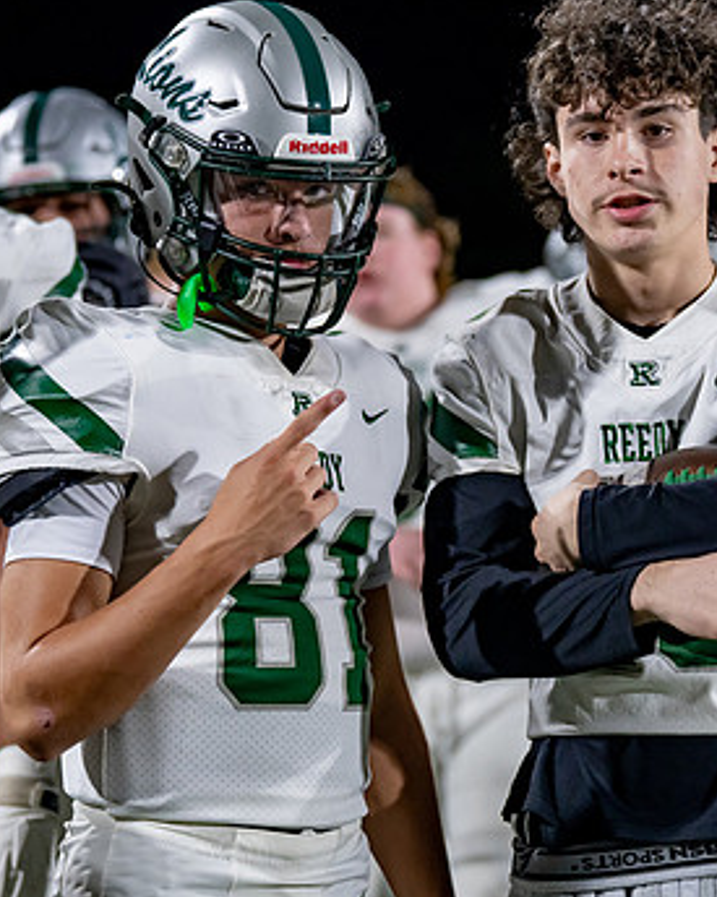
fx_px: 4671
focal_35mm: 176
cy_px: 376
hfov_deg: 8.8
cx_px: 444
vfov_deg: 11.0
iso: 1600
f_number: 2.8
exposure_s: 1/640
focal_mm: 102
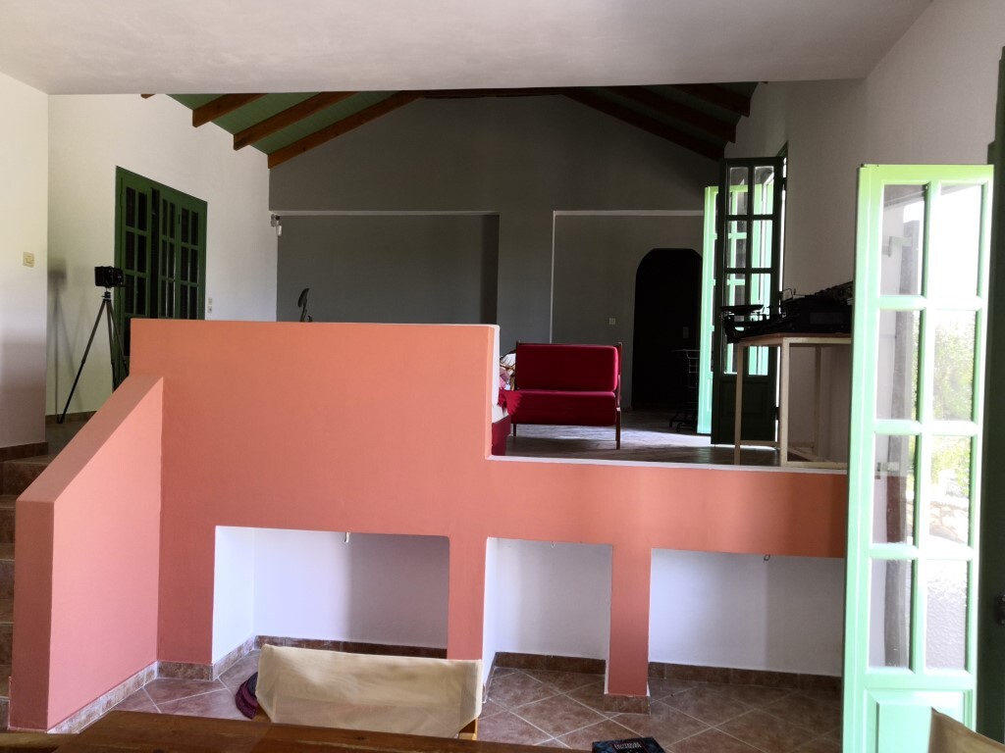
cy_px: 376
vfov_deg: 51.4
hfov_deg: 65.3
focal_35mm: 27
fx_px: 784
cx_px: 502
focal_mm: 3.95
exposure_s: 1/50
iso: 160
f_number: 1.8
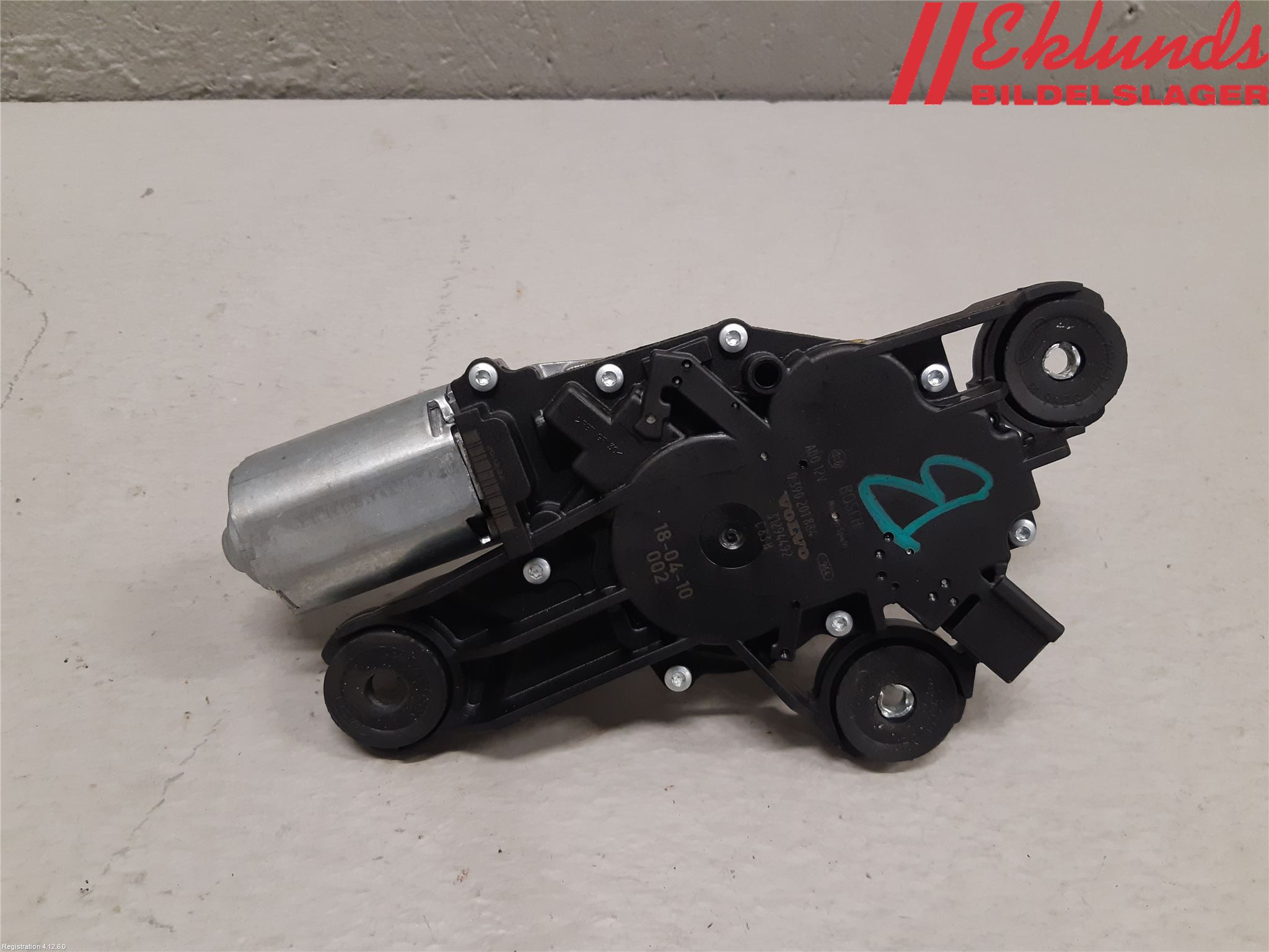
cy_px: 476
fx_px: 953
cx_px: 634
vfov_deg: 53.1
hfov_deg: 67.3
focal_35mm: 26
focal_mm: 3.93
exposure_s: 1/50
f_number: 1.7
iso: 125
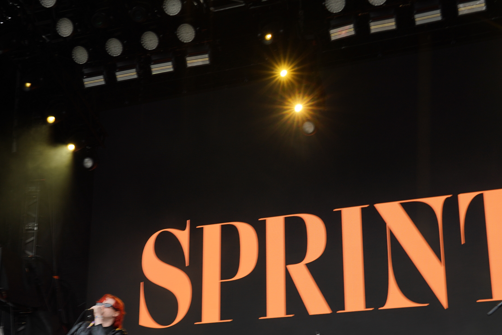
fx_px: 823
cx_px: 225
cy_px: 237
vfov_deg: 22.8
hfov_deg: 33.9
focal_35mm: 59
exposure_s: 1/60
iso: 100
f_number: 5
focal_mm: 35
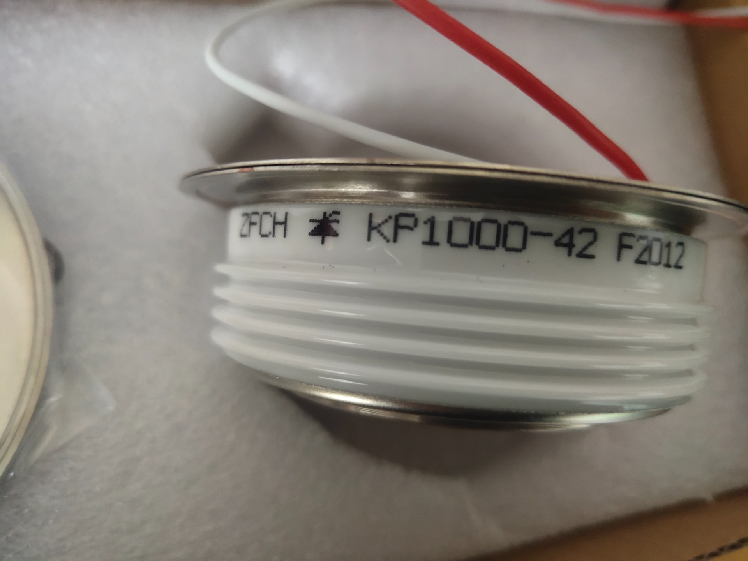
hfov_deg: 61.7
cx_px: 374
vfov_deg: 48.2
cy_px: 280
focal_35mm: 29
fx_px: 627
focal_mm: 4.27
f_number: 1.8
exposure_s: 1/33
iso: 517
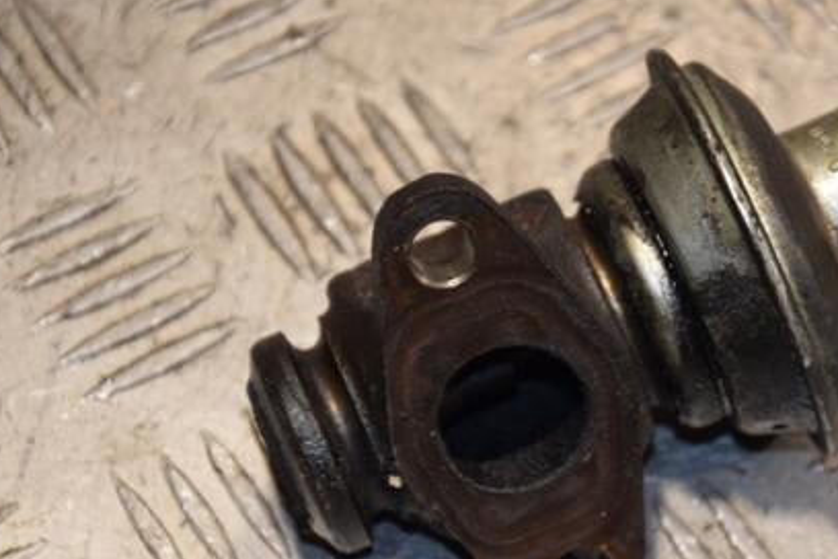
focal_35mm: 216
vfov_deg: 6.4
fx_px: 5028
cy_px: 362
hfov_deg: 9.5
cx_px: 585
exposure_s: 1/160
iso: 800
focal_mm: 98
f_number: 5.6
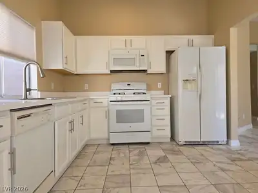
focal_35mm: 23
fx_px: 171
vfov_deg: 58.9
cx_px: 129
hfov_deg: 73.9
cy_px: 96
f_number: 1.7
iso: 40
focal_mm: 6.3
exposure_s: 1/120
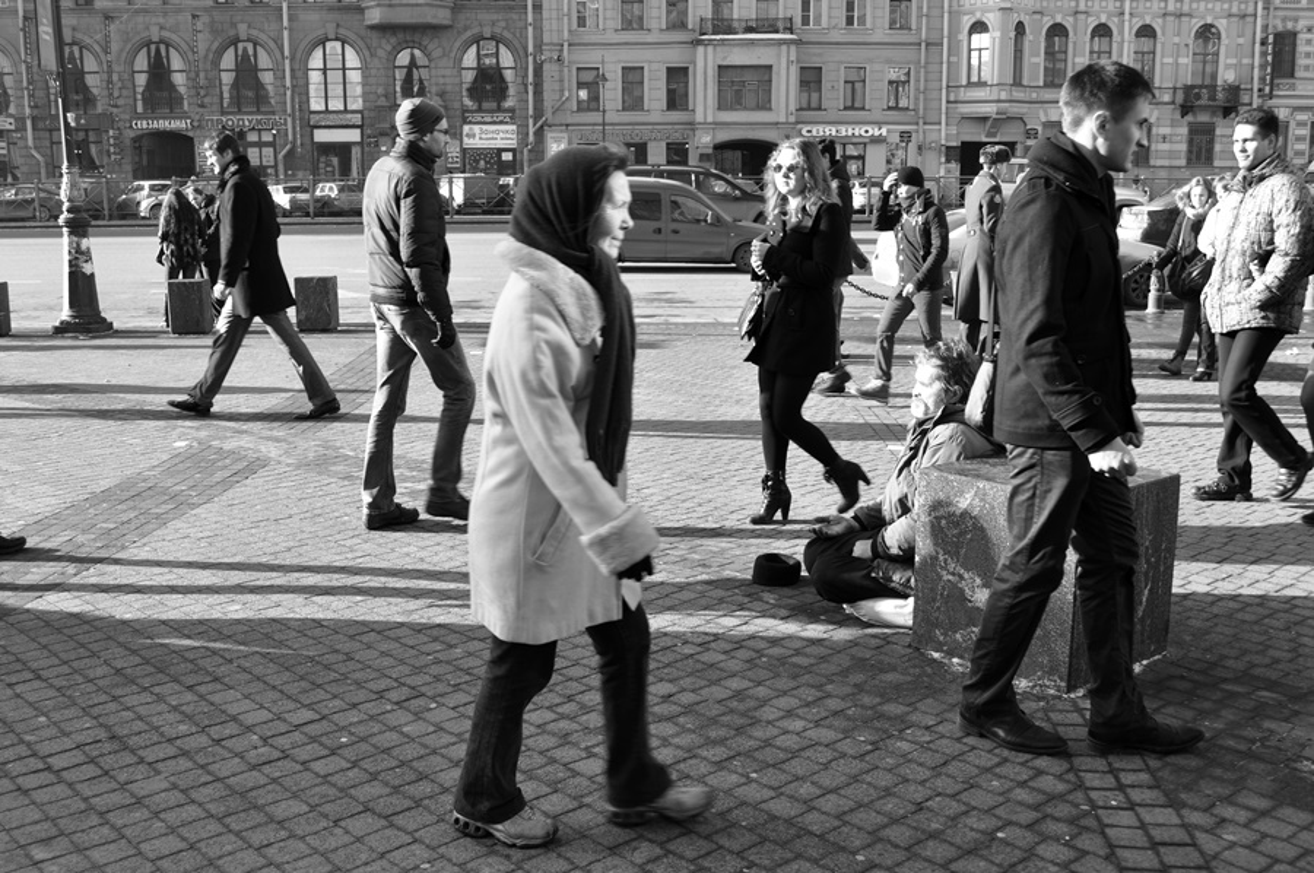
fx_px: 1203
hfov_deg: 57.3
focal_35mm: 33
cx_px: 657
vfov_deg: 39.9
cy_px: 436
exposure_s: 1/160
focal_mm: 22
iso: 200
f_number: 6.3
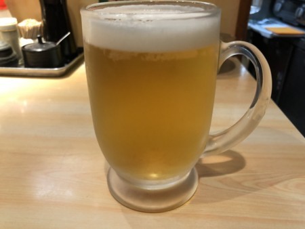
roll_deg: +0.0
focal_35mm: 28
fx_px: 247
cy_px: 114
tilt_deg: -27.6
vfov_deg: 49.8
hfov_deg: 63.4
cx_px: 152
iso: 40
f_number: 1.8
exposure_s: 1/15
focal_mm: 4
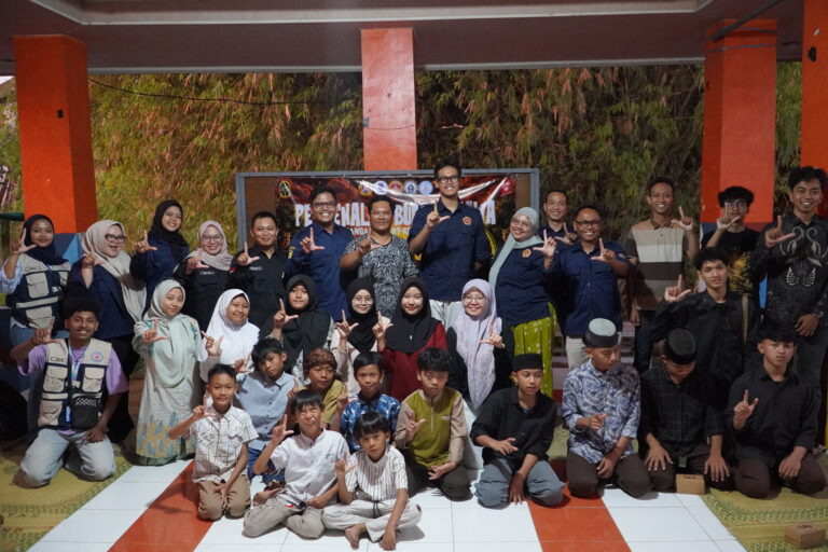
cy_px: 276
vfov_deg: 43.6
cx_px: 414
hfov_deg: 61.9
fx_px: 690
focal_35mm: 30
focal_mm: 20
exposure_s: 1/100
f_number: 4
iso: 6400
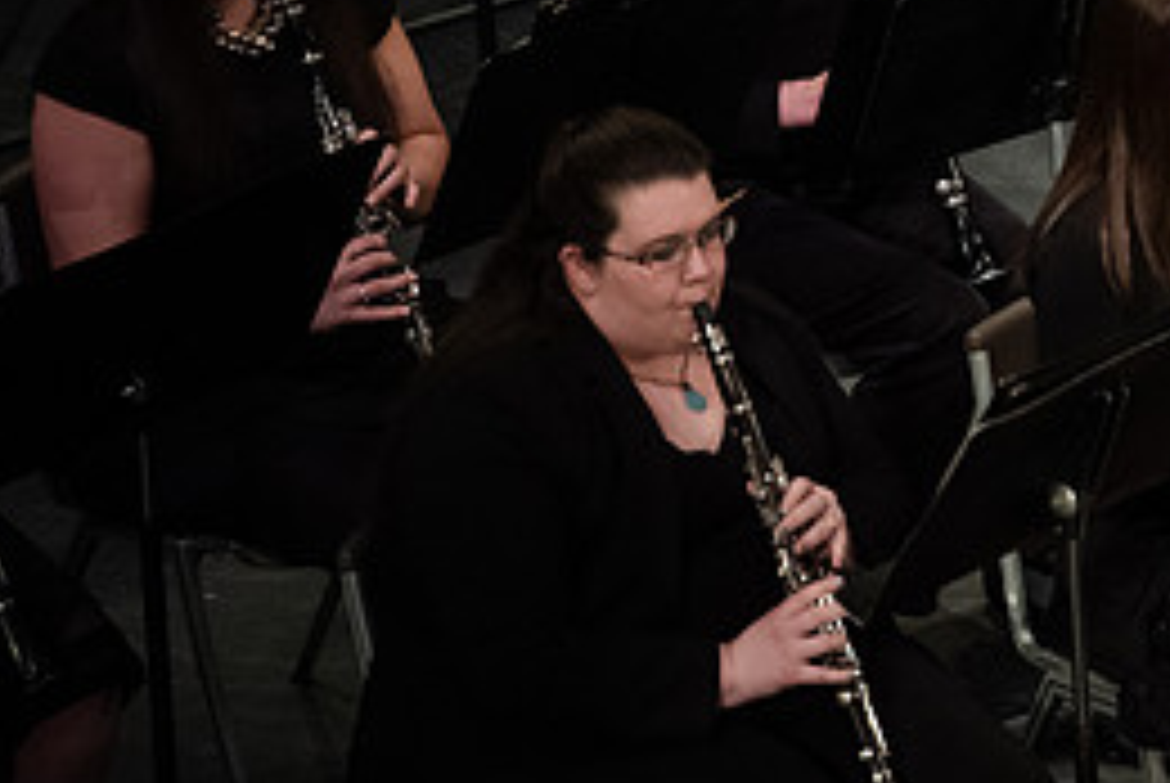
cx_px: 1107
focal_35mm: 446
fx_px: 14511
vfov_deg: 3.1
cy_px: 331
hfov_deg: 4.6
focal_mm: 200
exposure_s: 1/250
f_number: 3.2
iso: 3200
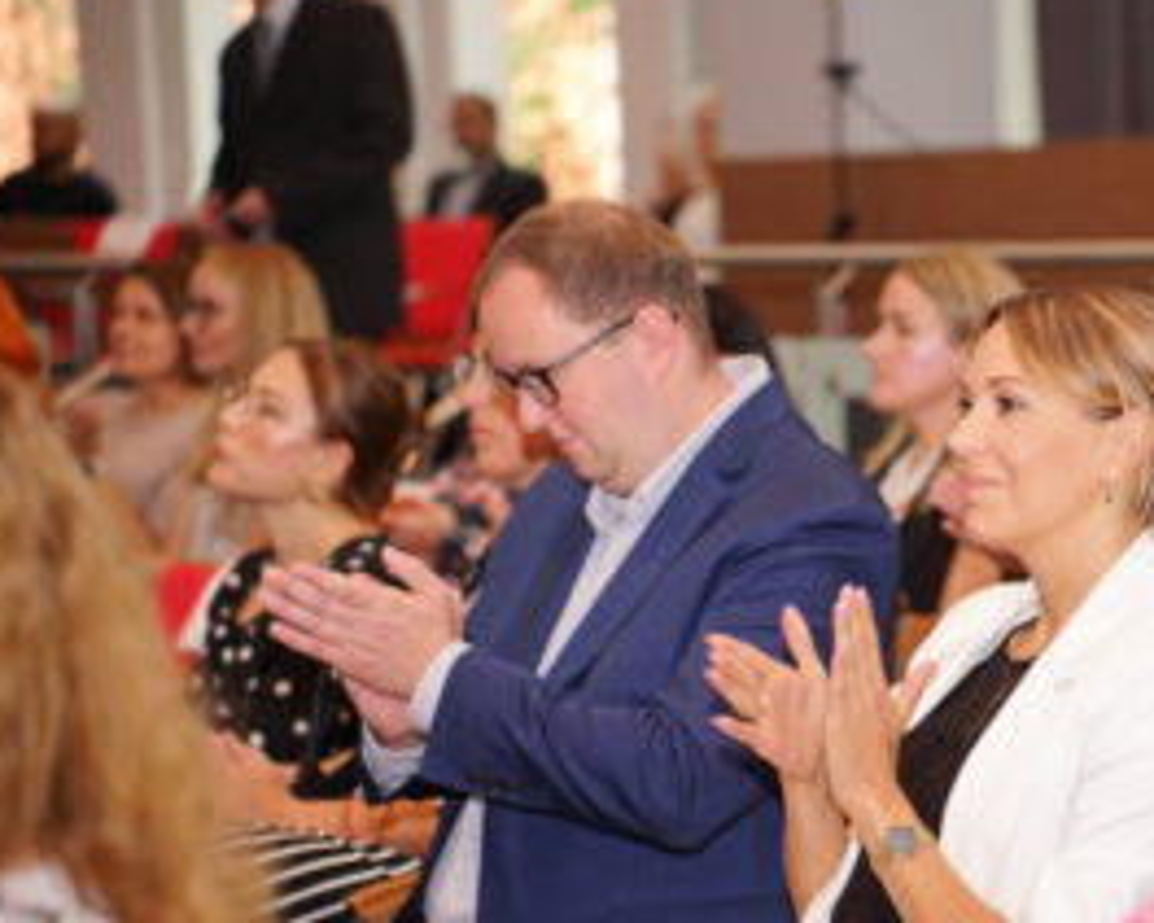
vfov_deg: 12.0
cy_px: 538
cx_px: 1018
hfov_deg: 14.9
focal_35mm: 128
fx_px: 4370
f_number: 2.8
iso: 400
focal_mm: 75
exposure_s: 1/160
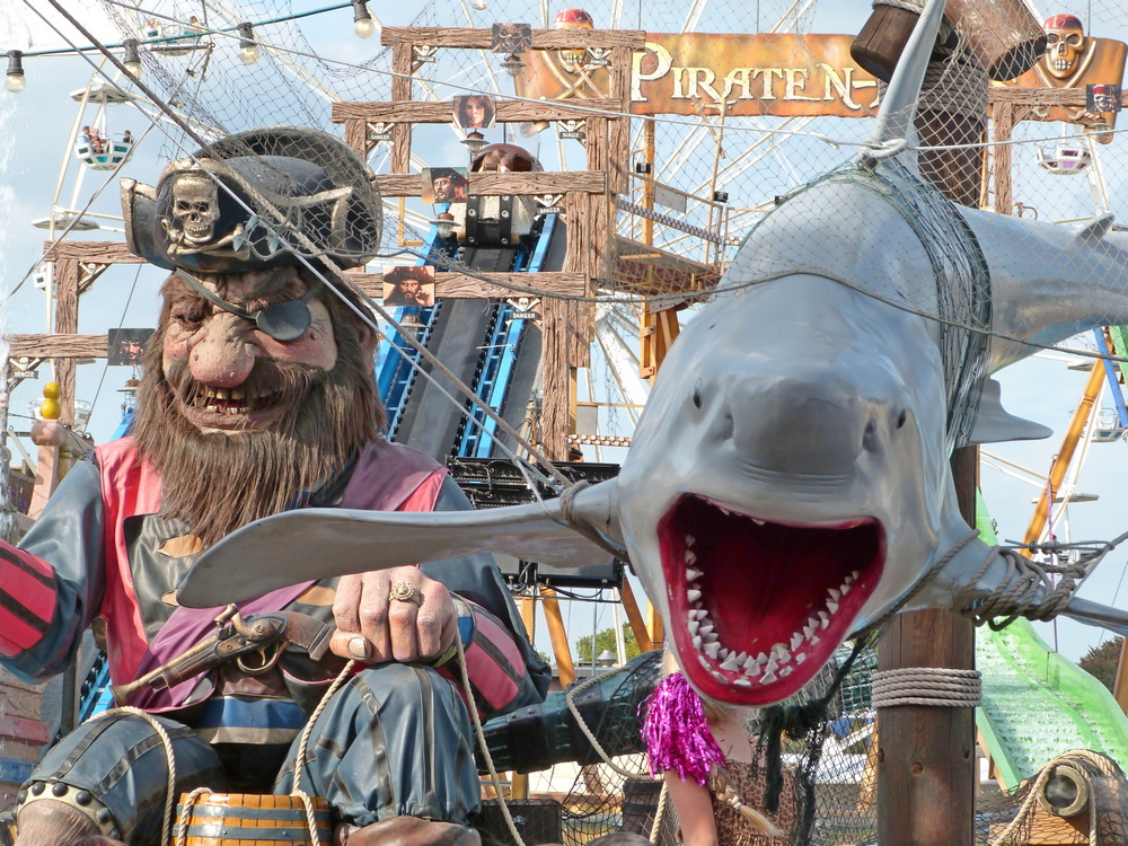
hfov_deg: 16.7
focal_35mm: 118
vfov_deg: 12.6
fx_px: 3845
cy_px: 423
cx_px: 564
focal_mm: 21.2
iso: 100
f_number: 5
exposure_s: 1/250
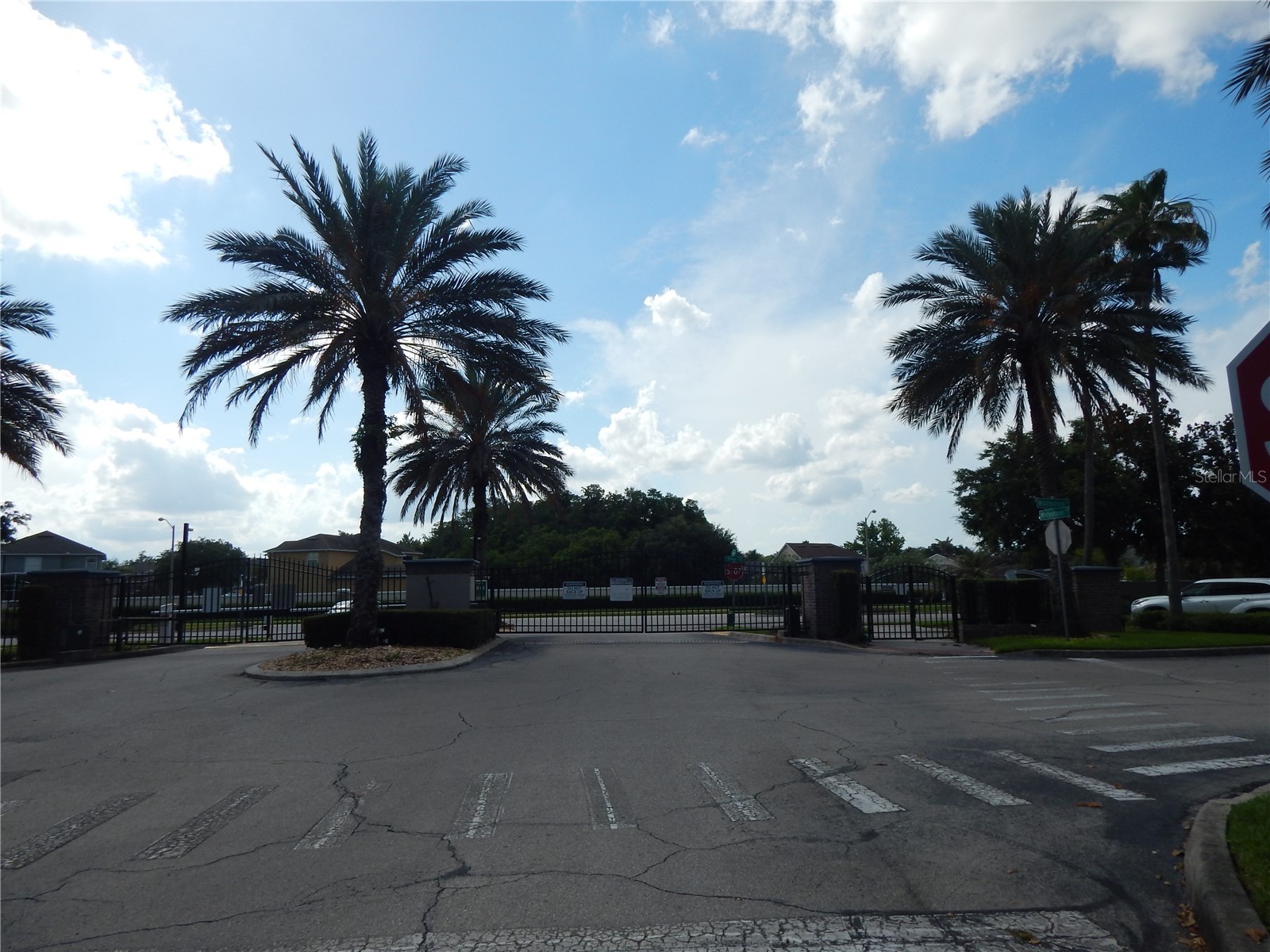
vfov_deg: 61.1
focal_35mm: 22
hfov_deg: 76.4
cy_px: 476
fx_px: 807
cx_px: 635
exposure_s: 1/800
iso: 125
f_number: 6
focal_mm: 4
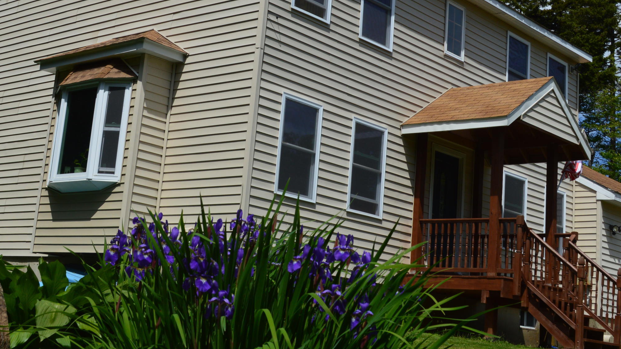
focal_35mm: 61
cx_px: 294
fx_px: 1004
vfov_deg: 19.6
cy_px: 84
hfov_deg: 34.3
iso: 250
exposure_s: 1/500
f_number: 11
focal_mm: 26
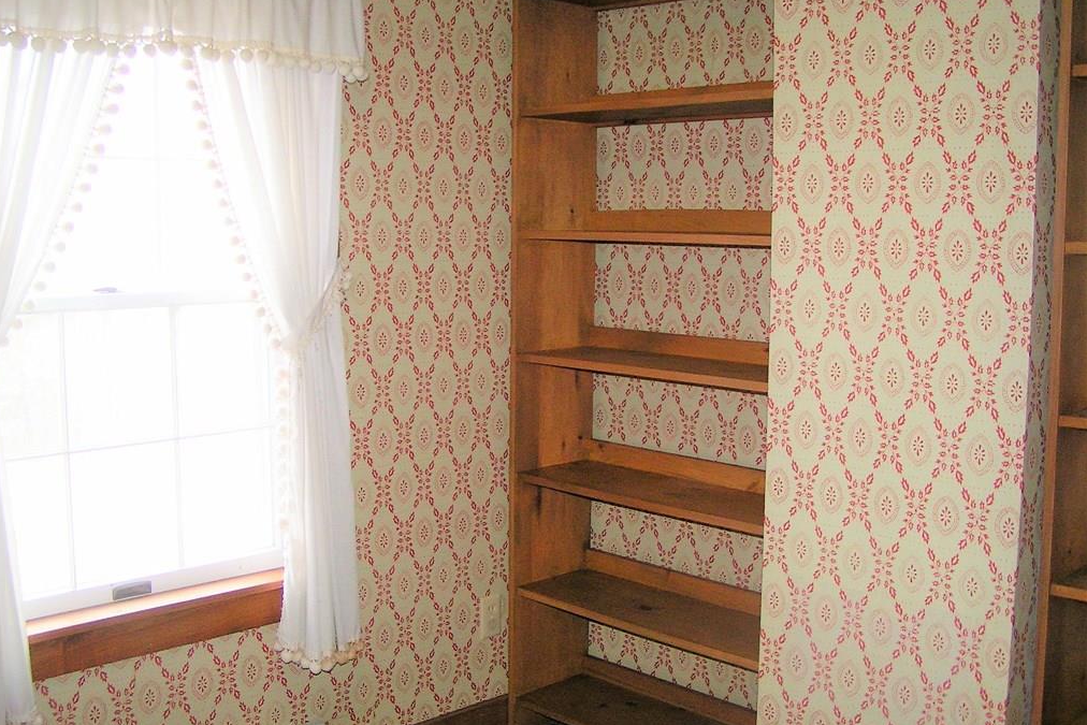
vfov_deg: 33.4
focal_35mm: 40
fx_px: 1208
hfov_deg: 48.5
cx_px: 538
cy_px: 350
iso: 160
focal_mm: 5.8
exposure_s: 1/40
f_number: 2.8
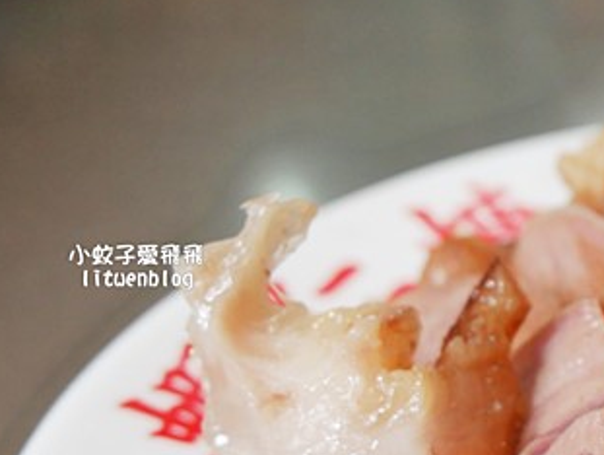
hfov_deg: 19.3
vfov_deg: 15.8
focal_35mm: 90
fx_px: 1572
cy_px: 547
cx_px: 884
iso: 200
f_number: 3.5
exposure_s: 1/60
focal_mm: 14
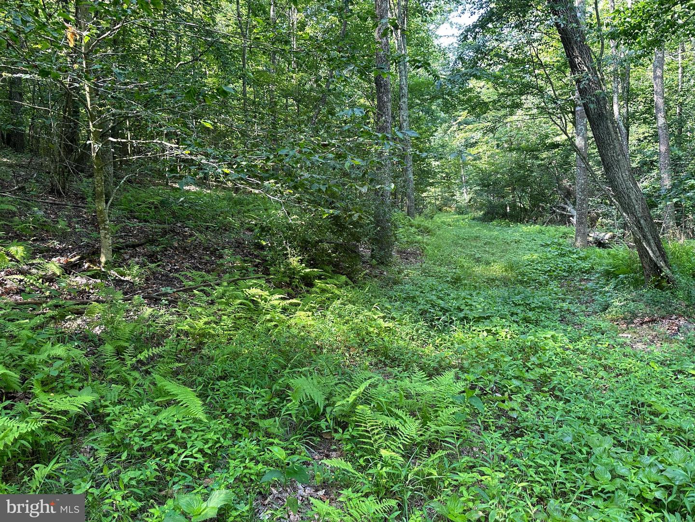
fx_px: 482
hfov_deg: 71.6
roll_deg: +2.2
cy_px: 261
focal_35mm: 24
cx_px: 348
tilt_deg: -8.4
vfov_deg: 56.8
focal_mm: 6.86
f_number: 1.78
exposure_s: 1/121
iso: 125
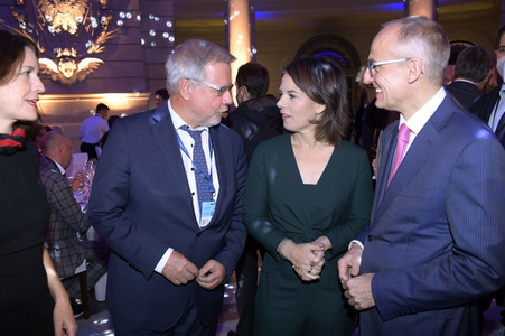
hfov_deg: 58.8
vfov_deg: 41.1
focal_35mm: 32
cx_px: 252
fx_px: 449
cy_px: 168
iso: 1600
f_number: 5.6
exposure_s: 1/30
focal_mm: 32
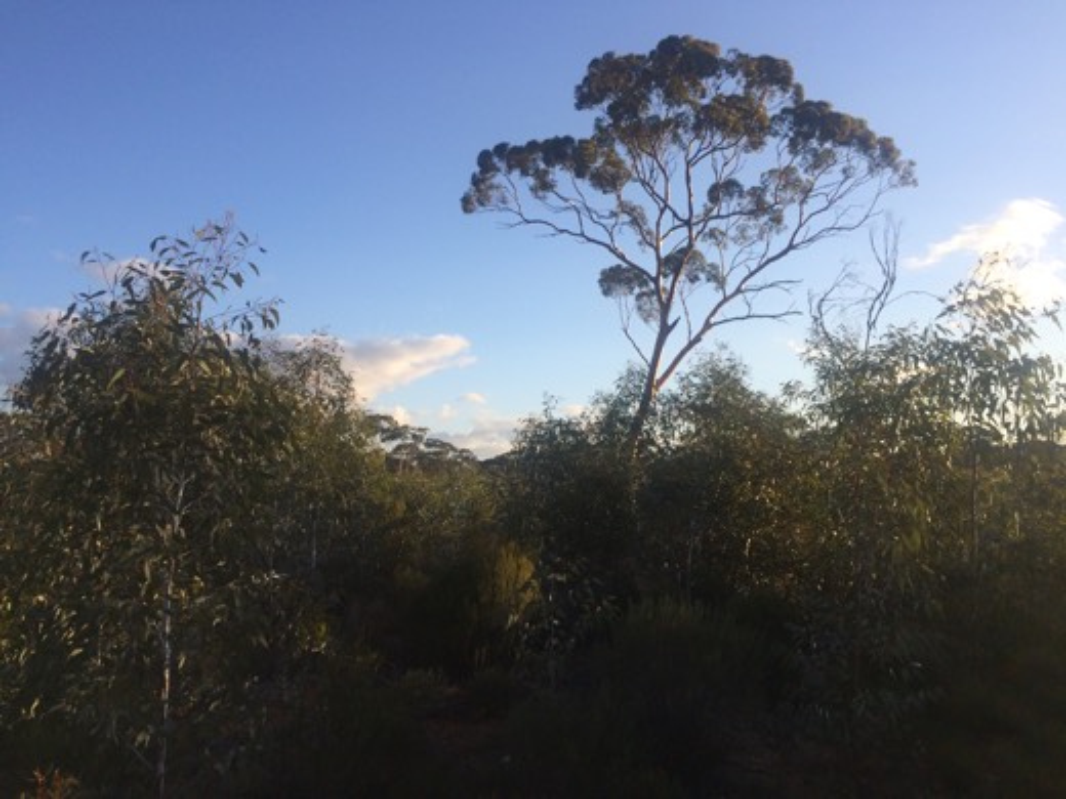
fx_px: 893
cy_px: 400
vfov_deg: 48.2
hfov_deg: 61.7
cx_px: 533
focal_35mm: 29
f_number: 2.2
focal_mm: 4.15
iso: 32
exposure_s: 1/1053
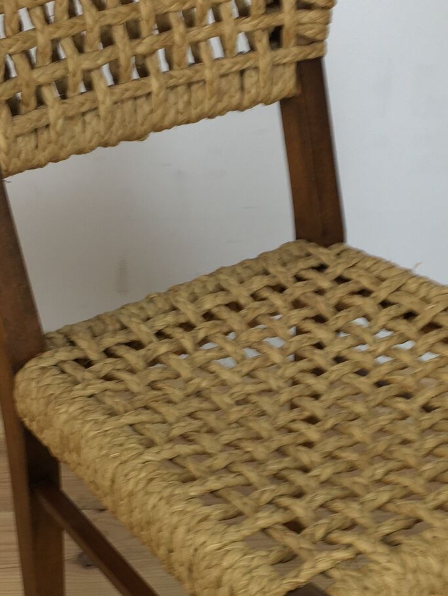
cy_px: 397
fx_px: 1104
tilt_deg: -34.0
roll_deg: -0.2
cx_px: 282
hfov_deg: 22.9
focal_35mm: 64
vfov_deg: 30.0
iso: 40
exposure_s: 1/33
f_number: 2.2
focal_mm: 4.15
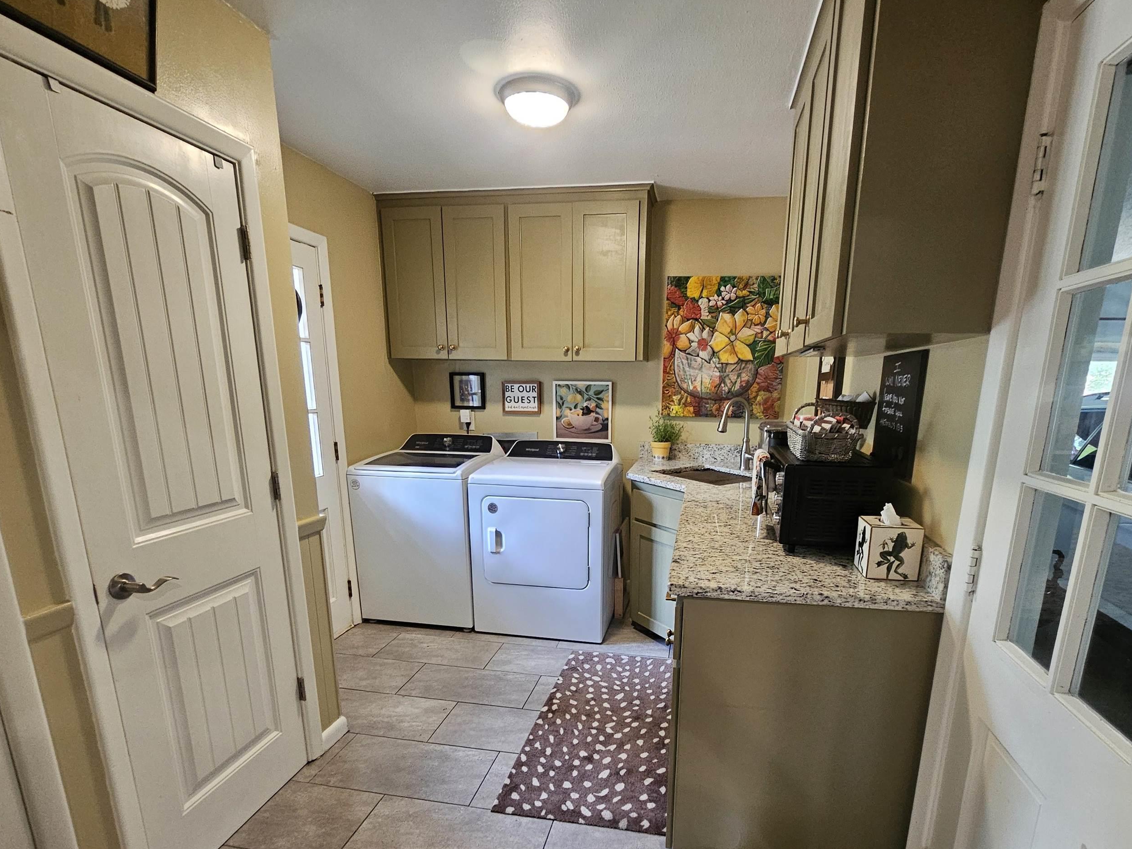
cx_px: 607
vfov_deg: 77.0
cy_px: 519
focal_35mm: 16
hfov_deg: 94.3
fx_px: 523
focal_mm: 2.2
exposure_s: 1/30
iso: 400
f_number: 2.2
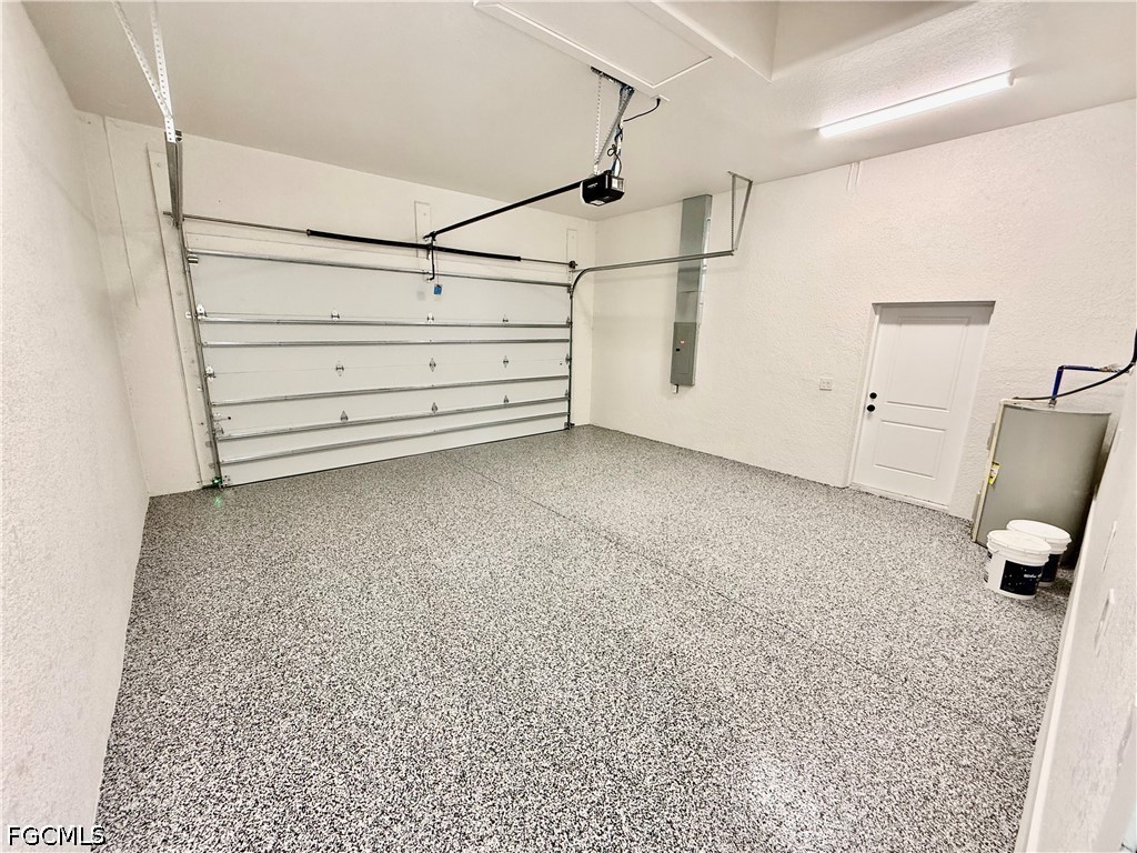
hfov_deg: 102.1
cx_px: 568
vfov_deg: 85.7
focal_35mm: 14
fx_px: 460
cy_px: 426
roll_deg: -1.7
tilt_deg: -12.5
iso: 200
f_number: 2.2
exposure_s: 1/60
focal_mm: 2.22
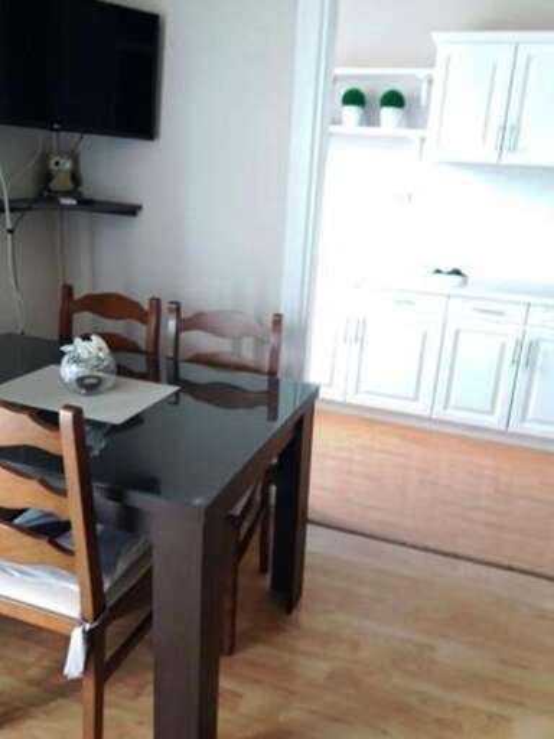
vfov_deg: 63.4
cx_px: 277
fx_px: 597
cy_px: 370
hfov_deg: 49.7
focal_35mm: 28
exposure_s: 1/17
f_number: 1.9
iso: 160
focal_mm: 3.7
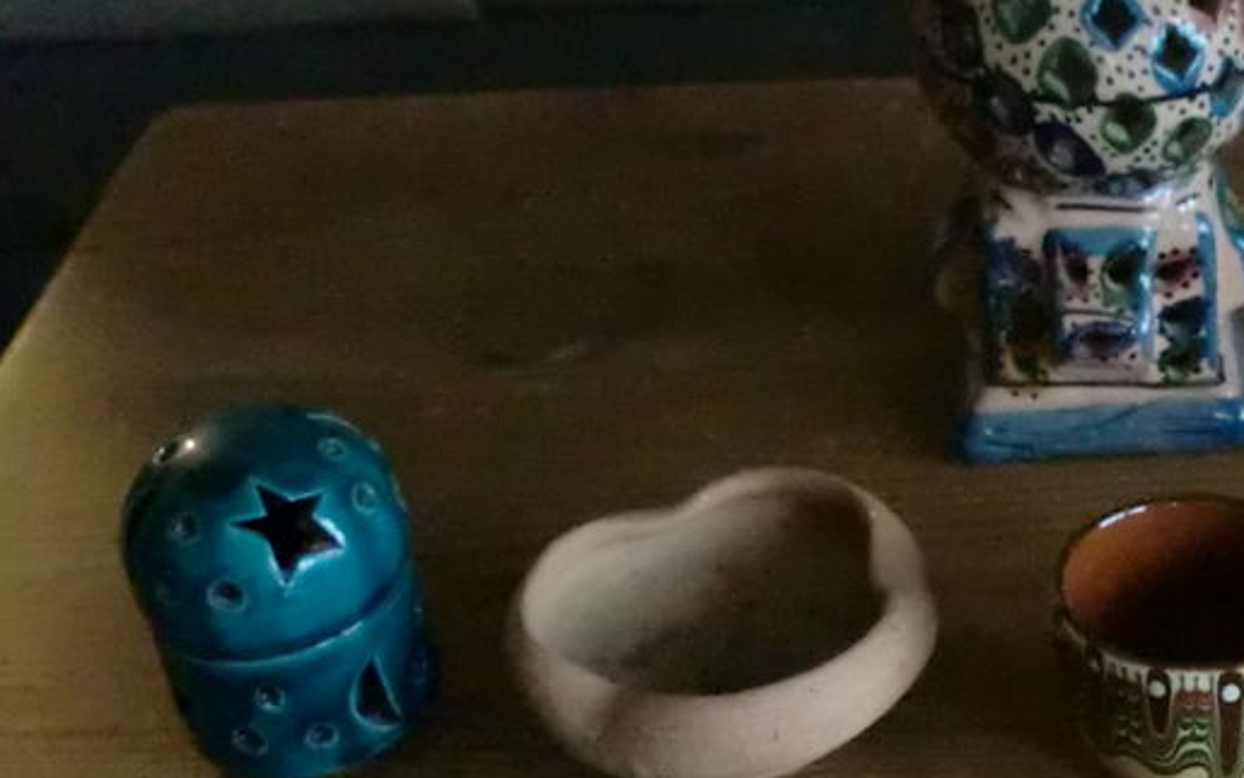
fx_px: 2441
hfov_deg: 27.2
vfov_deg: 17.9
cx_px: 1205
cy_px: 626
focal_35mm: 72
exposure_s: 1/25
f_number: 3.1
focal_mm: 6.3
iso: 1600
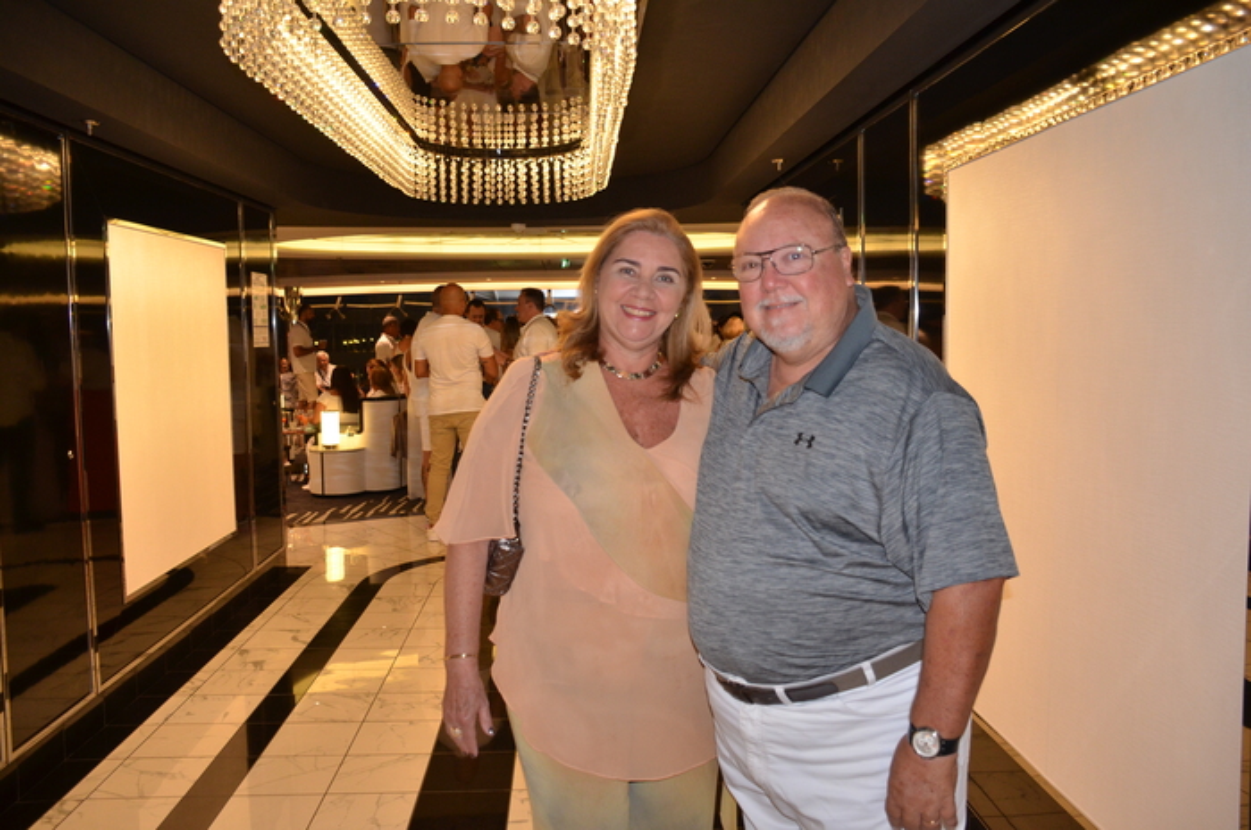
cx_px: 626
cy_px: 415
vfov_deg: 43.4
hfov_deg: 62.0
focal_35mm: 30
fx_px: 1041
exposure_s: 1/60
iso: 800
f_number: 3.5
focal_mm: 20
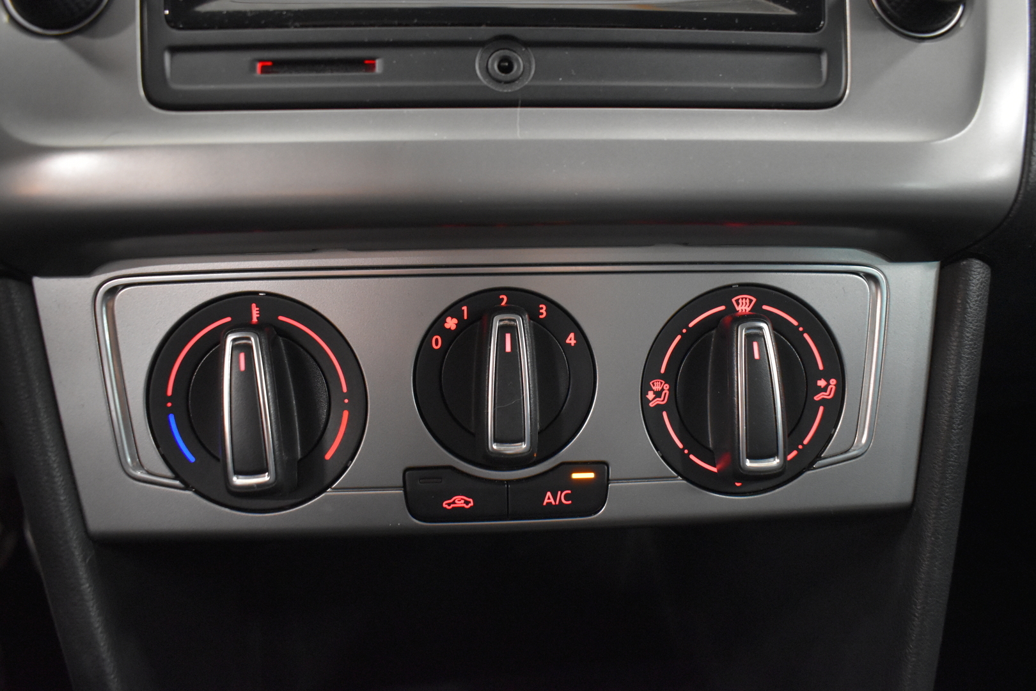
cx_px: 518
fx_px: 863
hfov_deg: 61.9
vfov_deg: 43.6
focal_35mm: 30
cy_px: 346
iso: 3200
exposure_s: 1/30
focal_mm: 20
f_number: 3.5
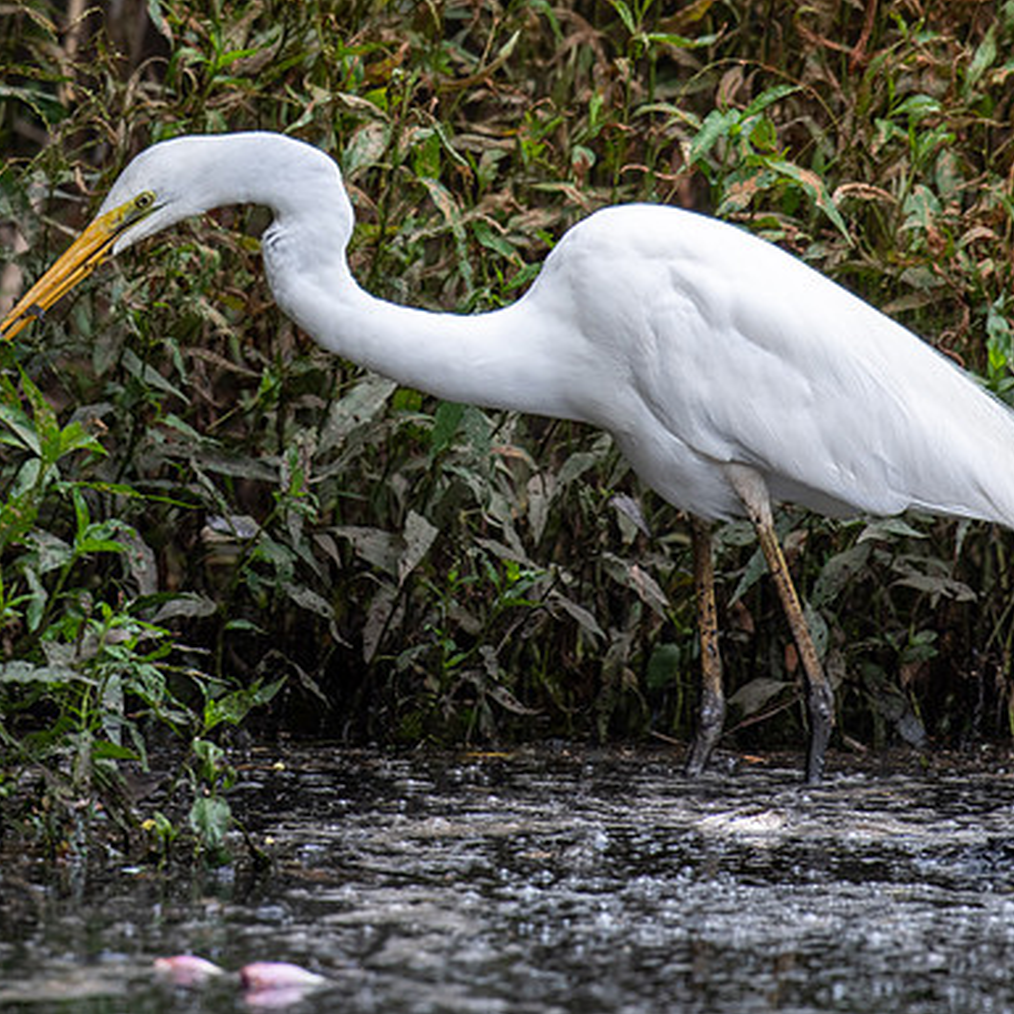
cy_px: 99
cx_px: 125
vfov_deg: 2.0
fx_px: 29297
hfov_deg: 2.0
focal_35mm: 884
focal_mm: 380
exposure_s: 1/250
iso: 400
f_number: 5.6
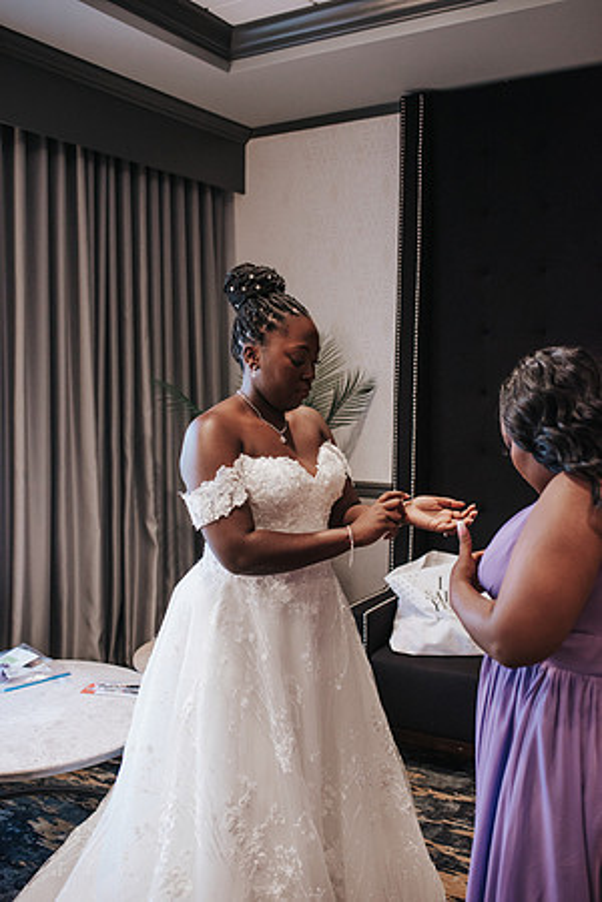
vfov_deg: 54.4
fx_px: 878
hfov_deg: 37.9
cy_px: 451
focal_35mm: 35
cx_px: 301
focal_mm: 35
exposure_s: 1/640
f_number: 3.2
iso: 1000
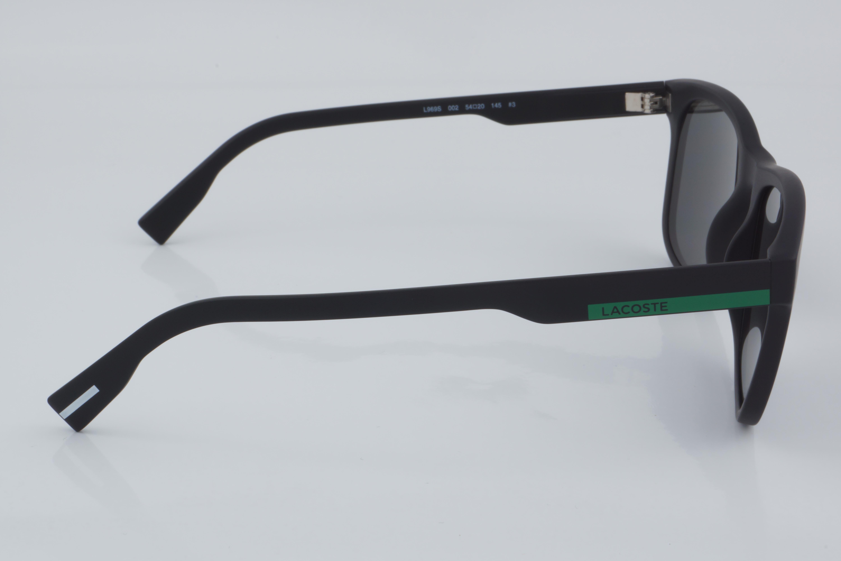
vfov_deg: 18.2
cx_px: 420
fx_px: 1752
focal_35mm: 75
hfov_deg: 27.0
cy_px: 280
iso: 100
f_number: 32
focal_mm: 50
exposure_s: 1/4
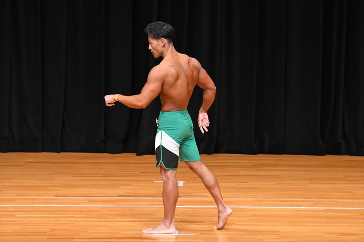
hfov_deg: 7.2
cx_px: 182
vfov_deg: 4.8
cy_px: 121
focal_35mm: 285
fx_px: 2880
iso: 4000
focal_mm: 190
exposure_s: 1/400
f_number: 5.6
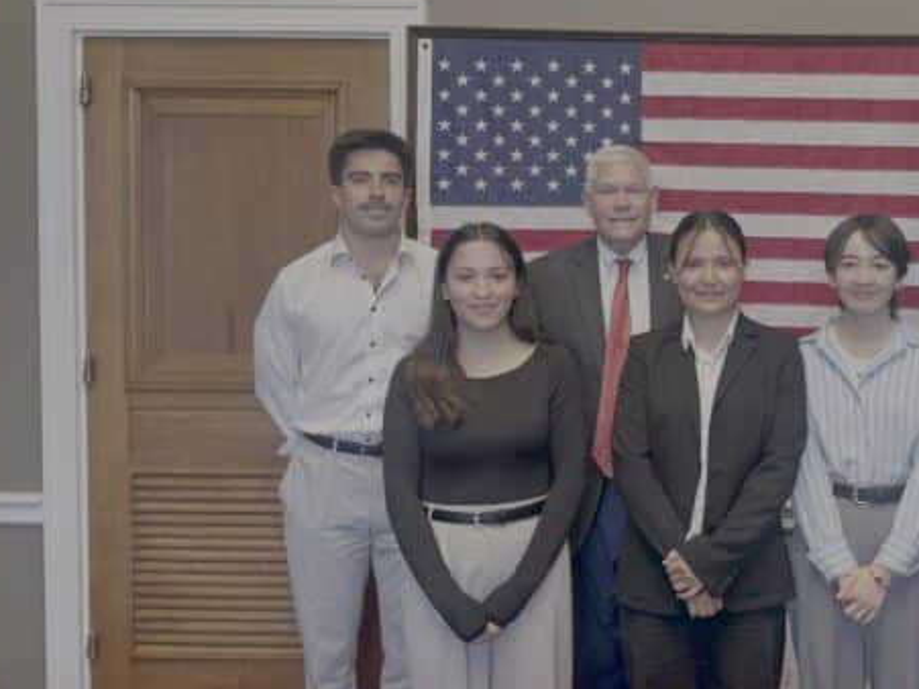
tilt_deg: -1.9
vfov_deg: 34.9
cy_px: 253
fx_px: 1088
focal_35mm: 41
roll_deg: +0.4
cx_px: 698
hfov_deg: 44.2
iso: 160
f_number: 1.78
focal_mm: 6.76
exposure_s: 1/120
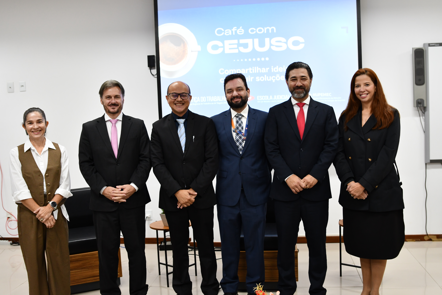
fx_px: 479
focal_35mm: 39
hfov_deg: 49.6
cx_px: 221
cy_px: 148
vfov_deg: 34.2
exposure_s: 1/160
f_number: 2.8
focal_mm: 26
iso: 800
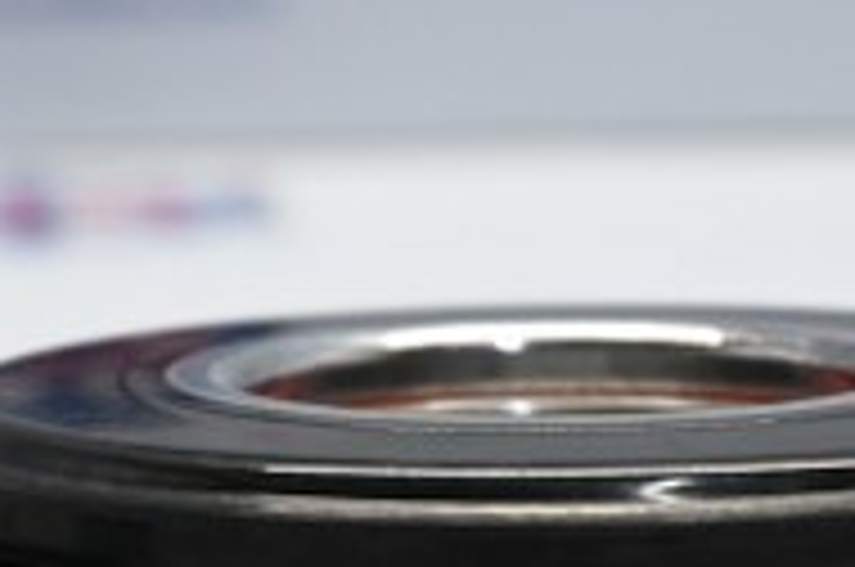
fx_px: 5064
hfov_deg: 9.6
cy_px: 423
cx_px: -27
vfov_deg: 6.4
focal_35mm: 214
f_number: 6
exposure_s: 1/80
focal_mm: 45
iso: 1400
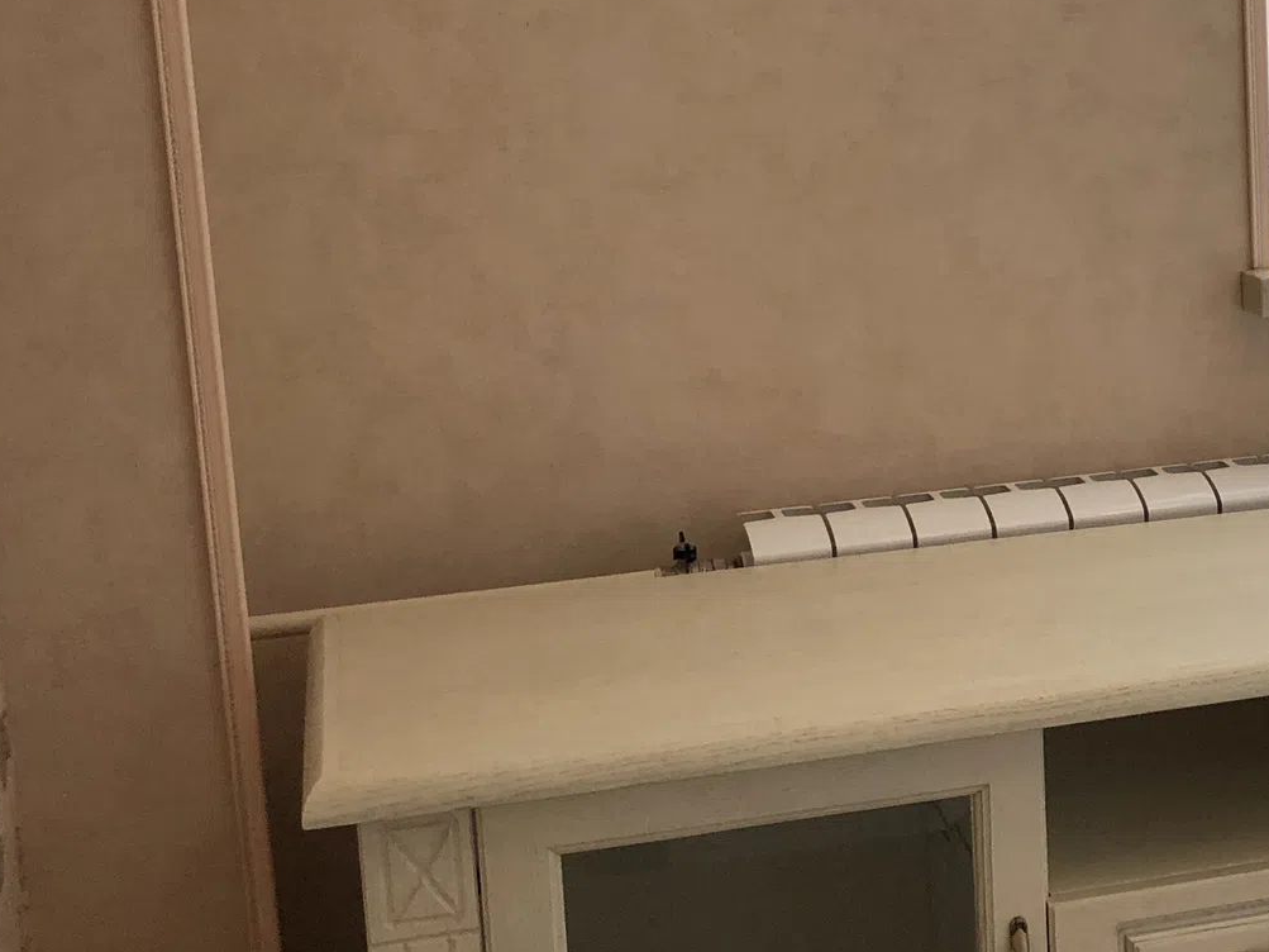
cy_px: 371
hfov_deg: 27.5
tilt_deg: -9.2
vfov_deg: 21.9
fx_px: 2456
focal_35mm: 67
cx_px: 1237
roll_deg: +1.7
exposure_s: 1/33
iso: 25
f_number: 1.8
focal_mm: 3.99
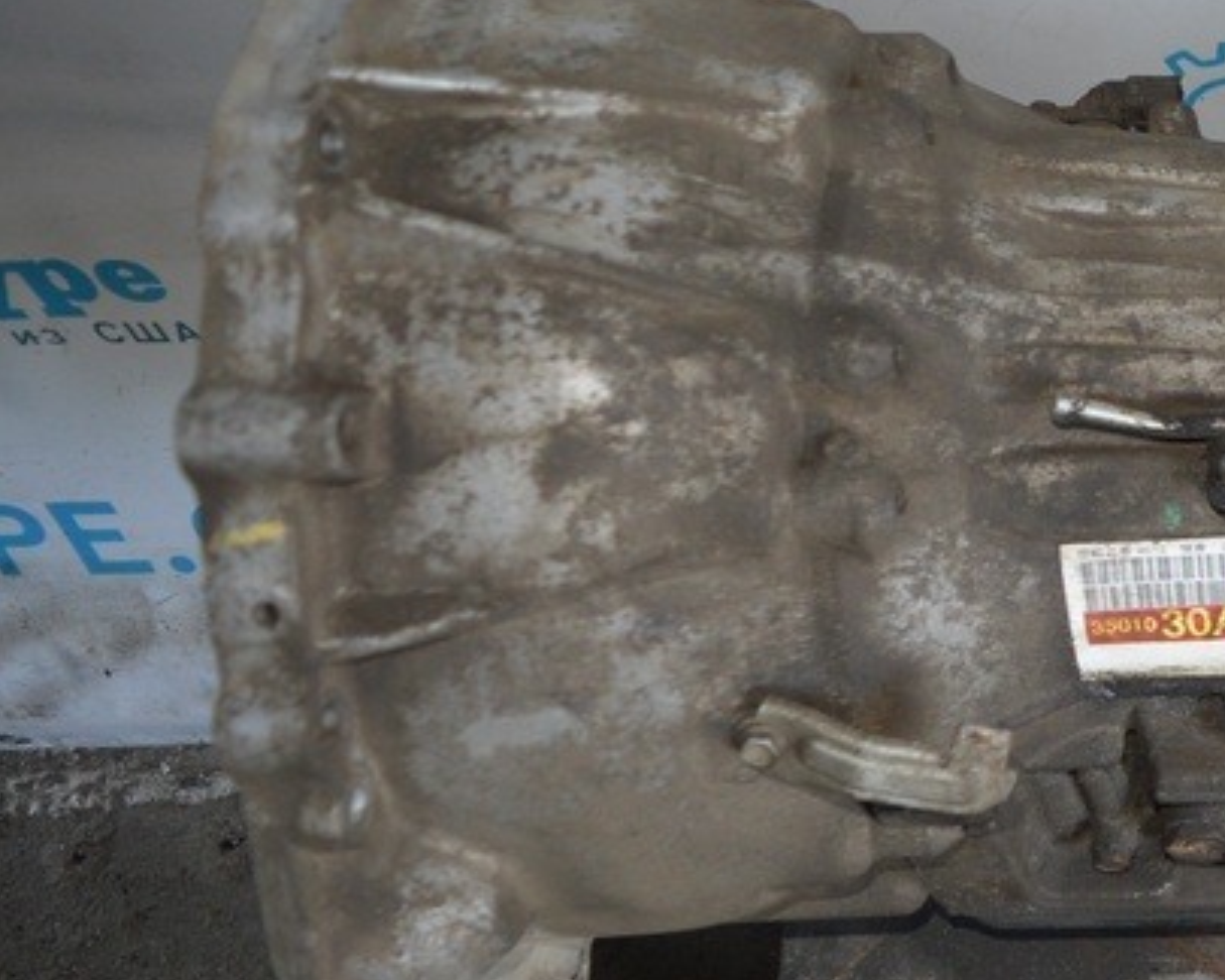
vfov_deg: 23.8
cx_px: 1543
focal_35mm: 64
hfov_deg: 25.8
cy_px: 431
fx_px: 2320
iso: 400
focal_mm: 18
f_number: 3.5
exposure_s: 1/60
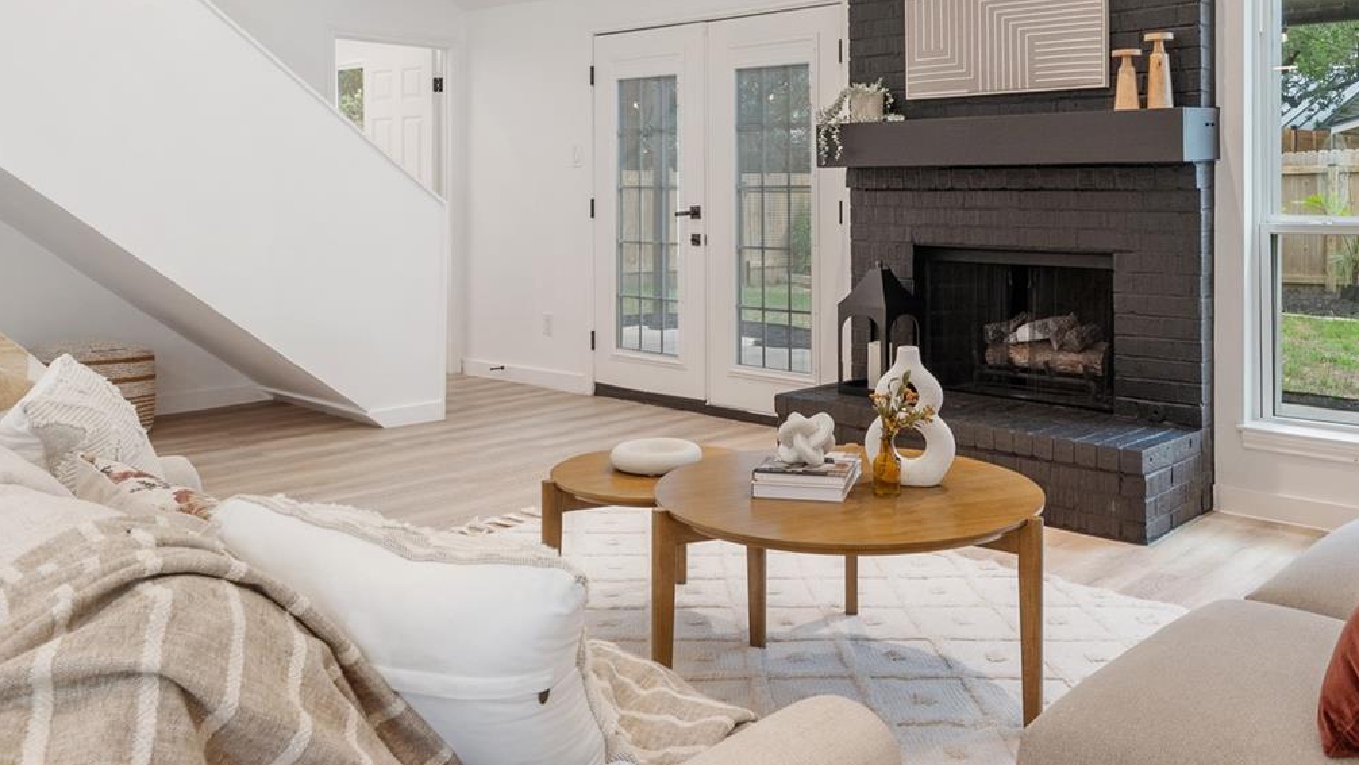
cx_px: 792
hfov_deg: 60.7
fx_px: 1153
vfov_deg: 35.8
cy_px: 183
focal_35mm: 32
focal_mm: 15
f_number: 8
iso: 250
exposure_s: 1/2
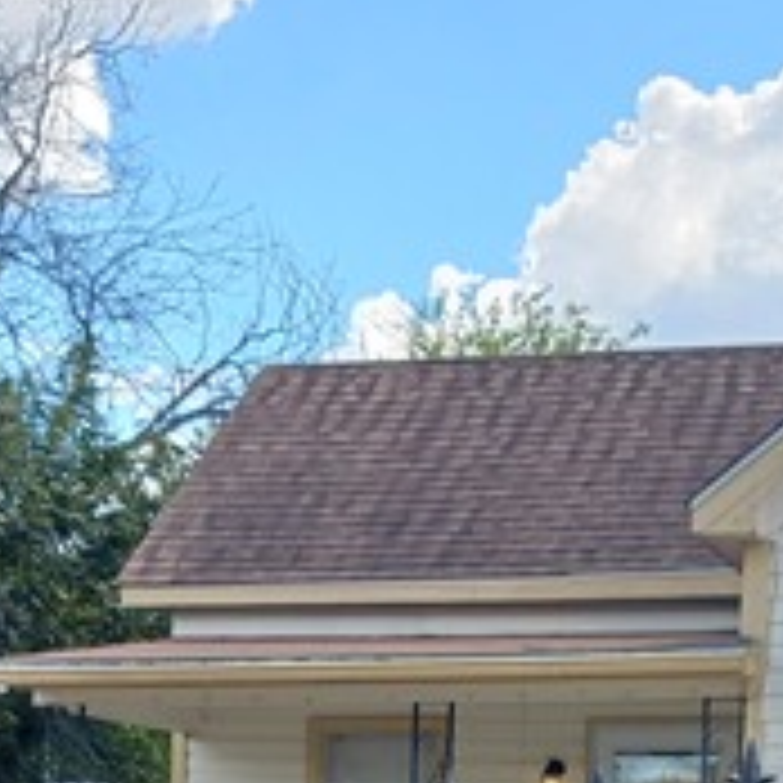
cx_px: 446
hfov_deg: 19.7
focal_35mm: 88
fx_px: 2252
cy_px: 958
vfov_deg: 18.6
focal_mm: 4
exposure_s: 1/145
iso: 20
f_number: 1.8
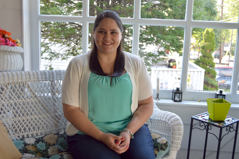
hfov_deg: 49.6
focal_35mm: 39
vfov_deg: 34.1
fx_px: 259
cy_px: 80
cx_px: 120
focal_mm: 26
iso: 200
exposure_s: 1/125
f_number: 4
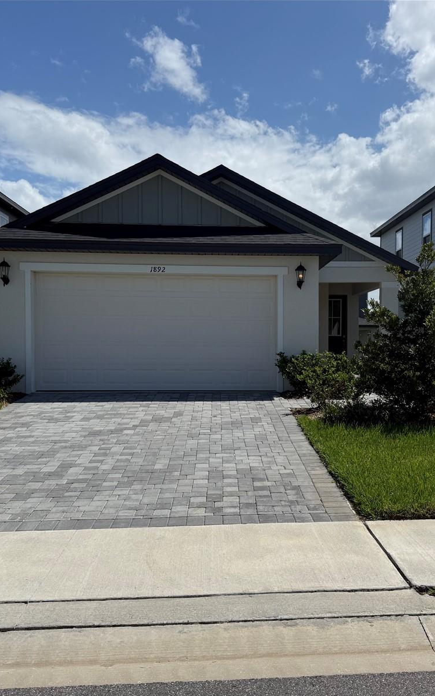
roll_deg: +0.4
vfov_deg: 56.7
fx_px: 645
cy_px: 348
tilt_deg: +0.2
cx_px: 259
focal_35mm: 34
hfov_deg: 37.1
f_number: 1.78
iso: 80
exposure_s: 1/10309
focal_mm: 6.76
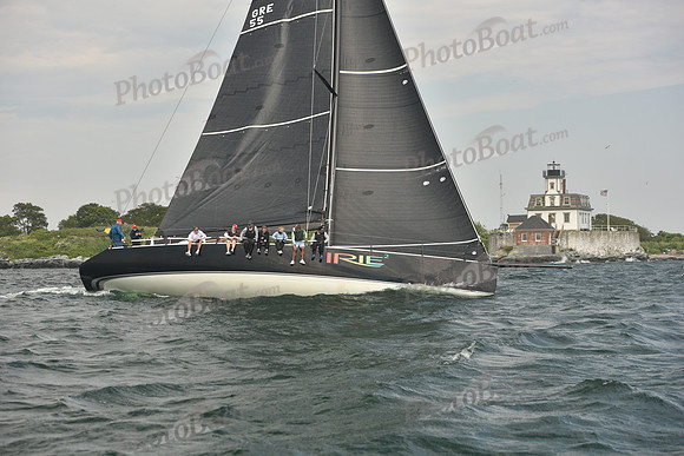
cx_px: 342
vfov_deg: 19.5
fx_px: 1330
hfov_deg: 28.8
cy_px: 228
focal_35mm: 70
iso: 250
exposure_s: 1/640
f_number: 5
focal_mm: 70
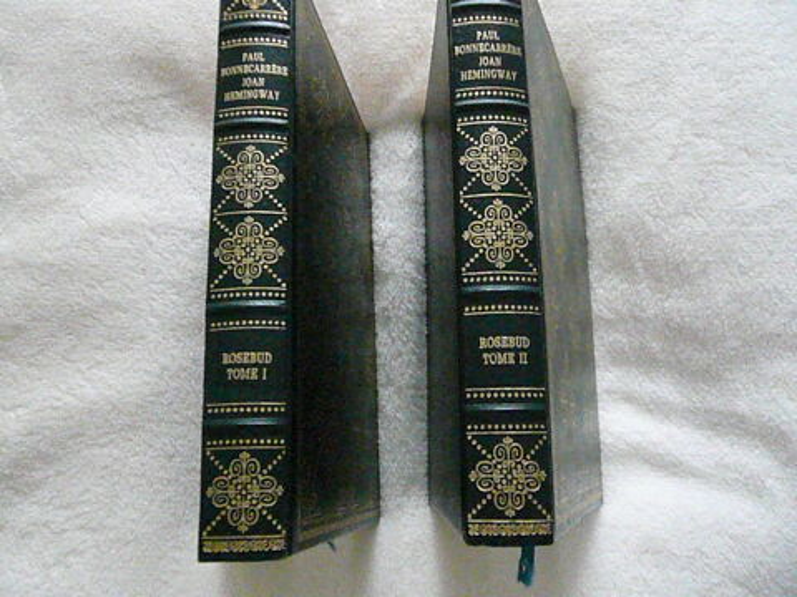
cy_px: 298
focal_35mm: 28
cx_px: 398
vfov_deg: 49.7
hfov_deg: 63.4
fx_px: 645
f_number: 2.8
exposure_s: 1/125
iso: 3200
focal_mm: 4.6
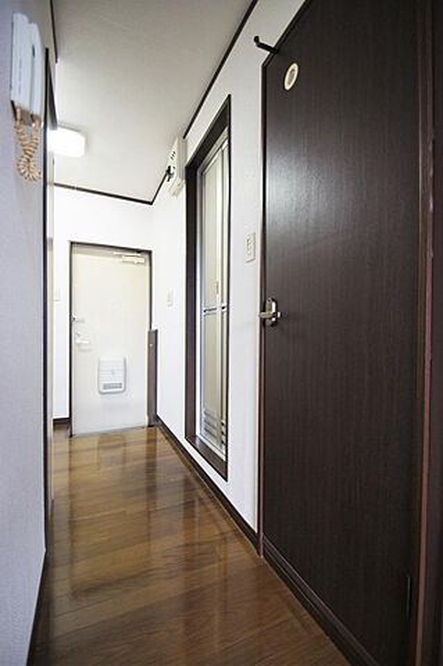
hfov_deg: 77.2
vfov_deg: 100.4
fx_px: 277
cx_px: 222
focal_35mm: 15
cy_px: 333
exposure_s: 1/30
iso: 400
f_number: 3.5
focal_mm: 10
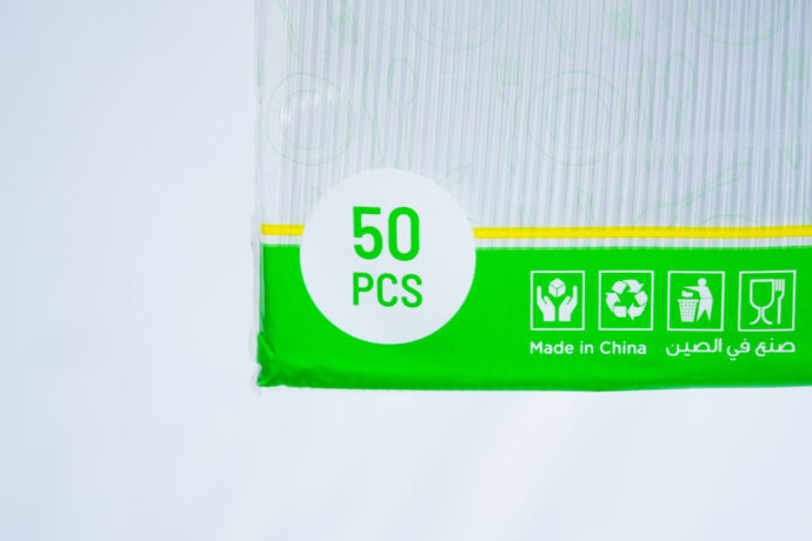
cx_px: 410
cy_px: 269
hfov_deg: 31.0
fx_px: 1466
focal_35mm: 65
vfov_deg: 20.9
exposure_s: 1/200
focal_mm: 64
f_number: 9
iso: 3200
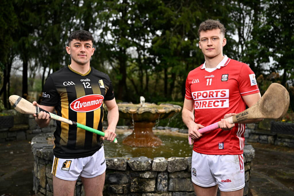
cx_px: 147
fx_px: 335
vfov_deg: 32.6
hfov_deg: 47.4
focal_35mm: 41
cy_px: 98
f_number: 2.8
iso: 200
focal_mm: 41
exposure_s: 1/800
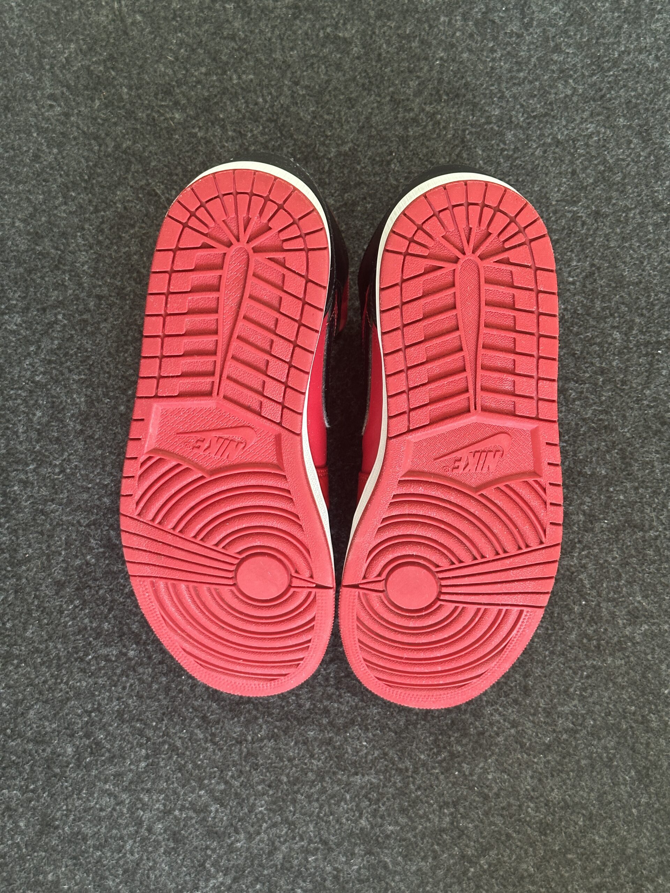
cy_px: 446
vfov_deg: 39.7
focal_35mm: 48
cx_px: 335
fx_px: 1239
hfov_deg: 30.3
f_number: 1.78
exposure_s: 1/33
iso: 200
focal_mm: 6.86
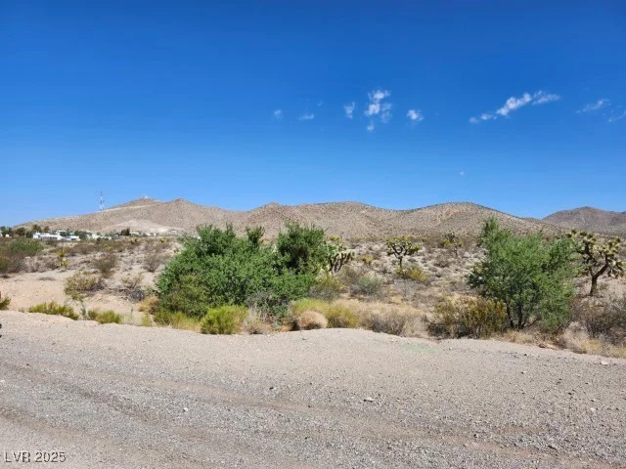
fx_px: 416
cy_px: 234
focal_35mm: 23
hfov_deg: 73.9
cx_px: 313
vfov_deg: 58.9
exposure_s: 1/2192
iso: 25
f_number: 1.8
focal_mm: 5.54
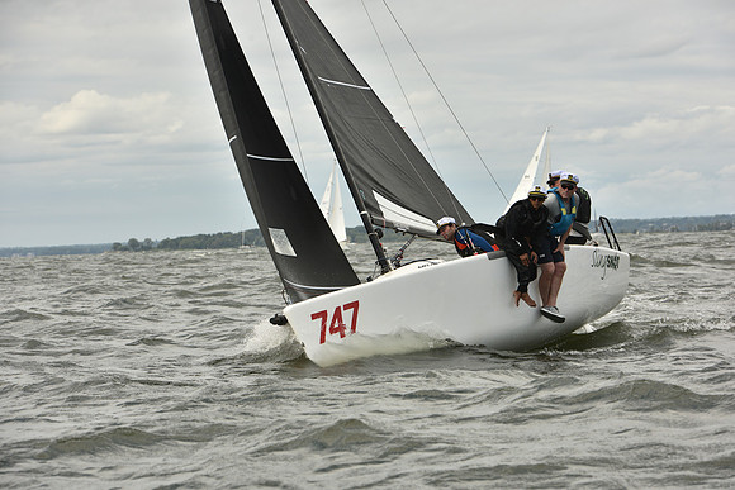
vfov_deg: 9.8
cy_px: 245
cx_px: 368
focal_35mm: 140
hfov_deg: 14.7
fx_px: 2859
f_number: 9
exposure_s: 1/800
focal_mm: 140
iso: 250
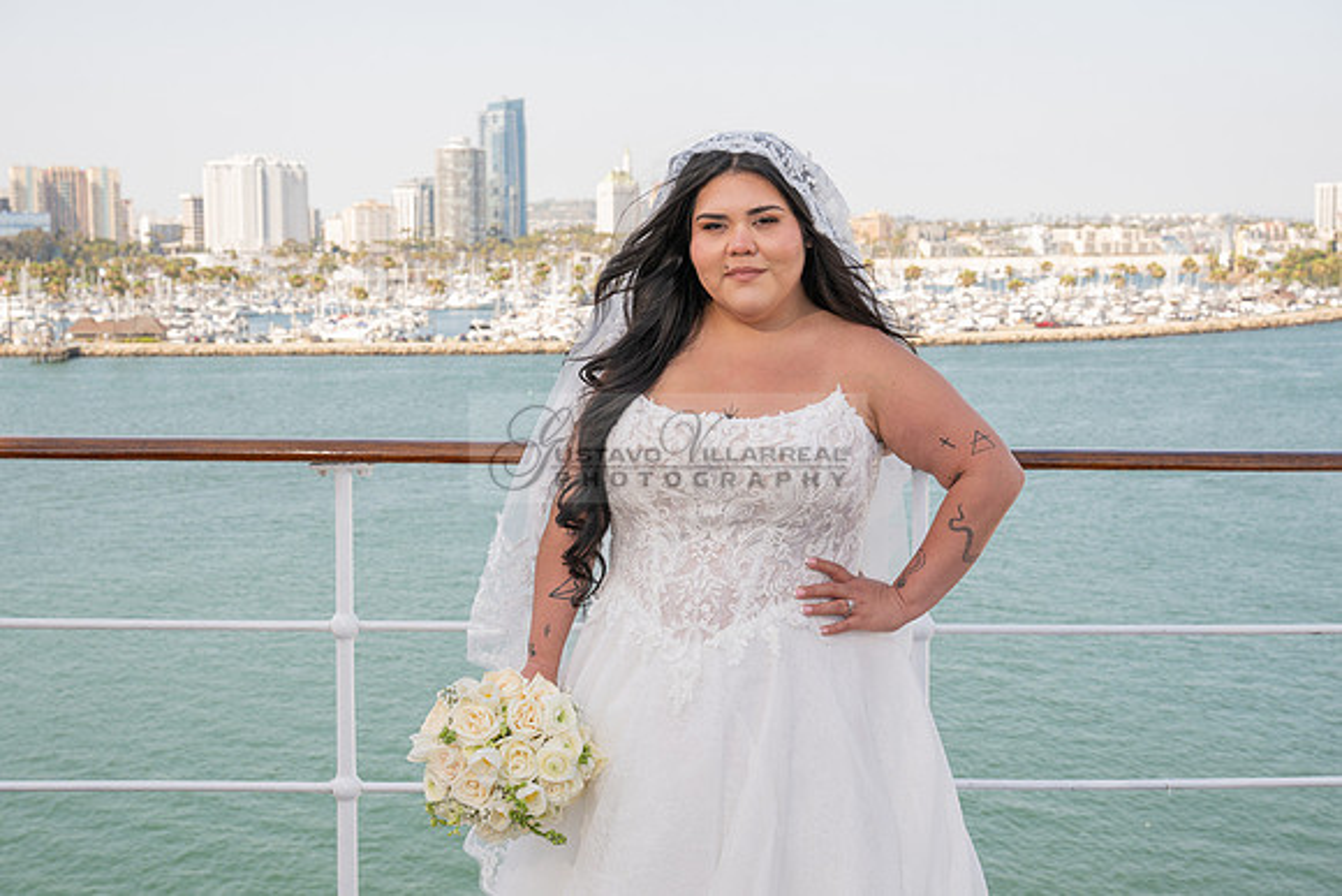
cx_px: 671
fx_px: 1976
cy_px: 448
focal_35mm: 53
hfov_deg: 37.5
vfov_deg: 25.5
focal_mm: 53
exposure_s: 1/200
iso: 200
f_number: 9
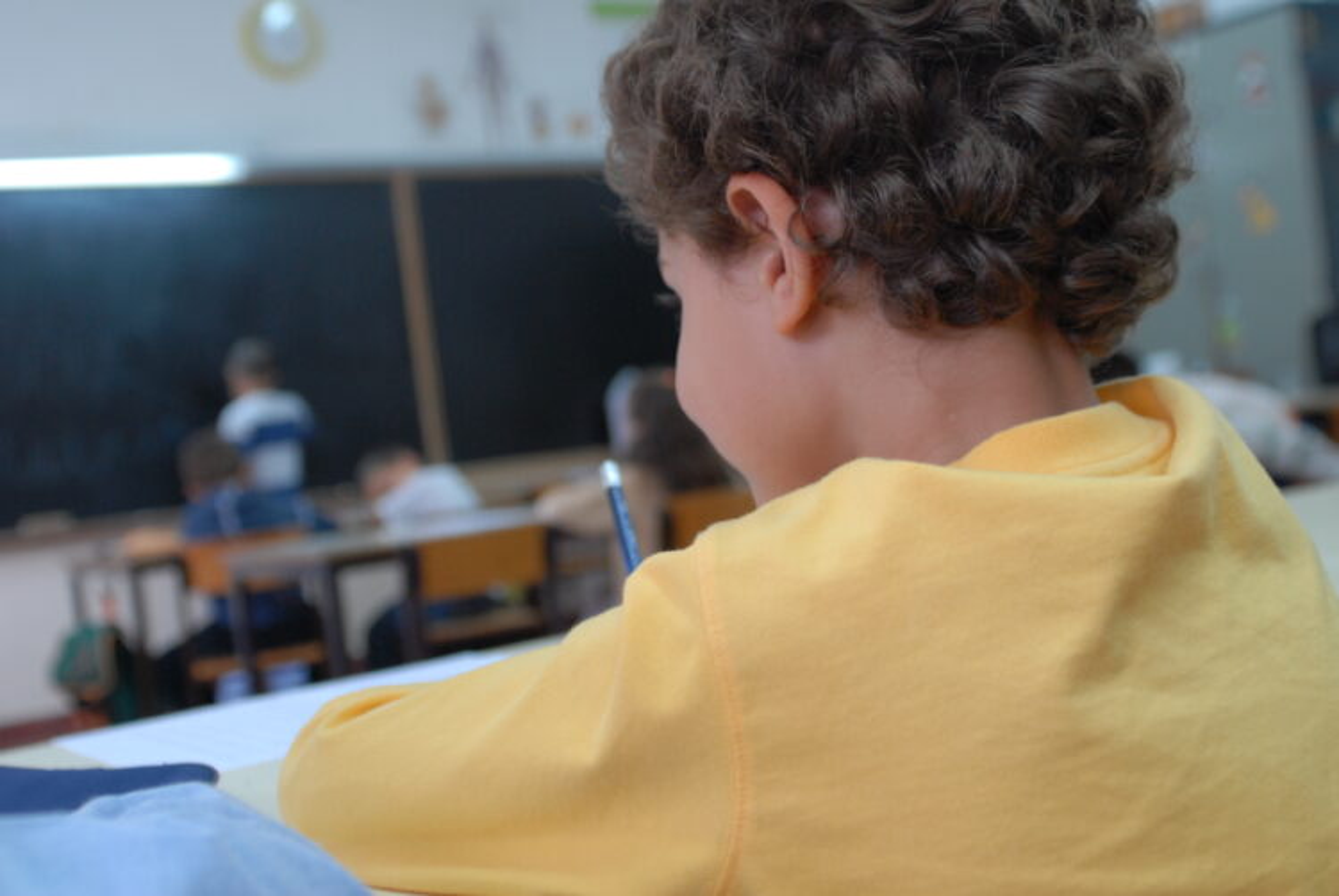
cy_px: 448
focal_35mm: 46
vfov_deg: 29.0
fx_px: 1732
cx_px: 670
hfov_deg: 42.3
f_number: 3.5
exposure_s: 1/40
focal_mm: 31
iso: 400
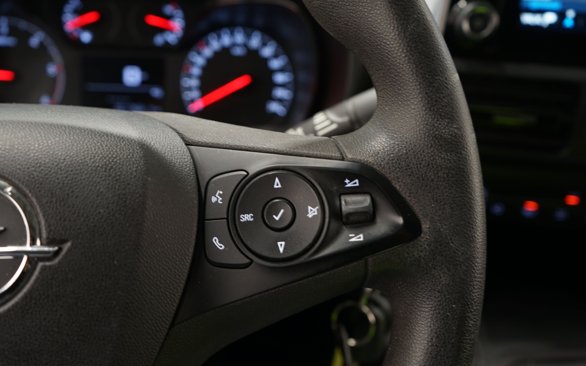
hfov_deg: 58.1
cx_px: 273
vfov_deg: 38.3
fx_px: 527
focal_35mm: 33
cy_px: 161
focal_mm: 30
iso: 400
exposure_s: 1/4
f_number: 4.5
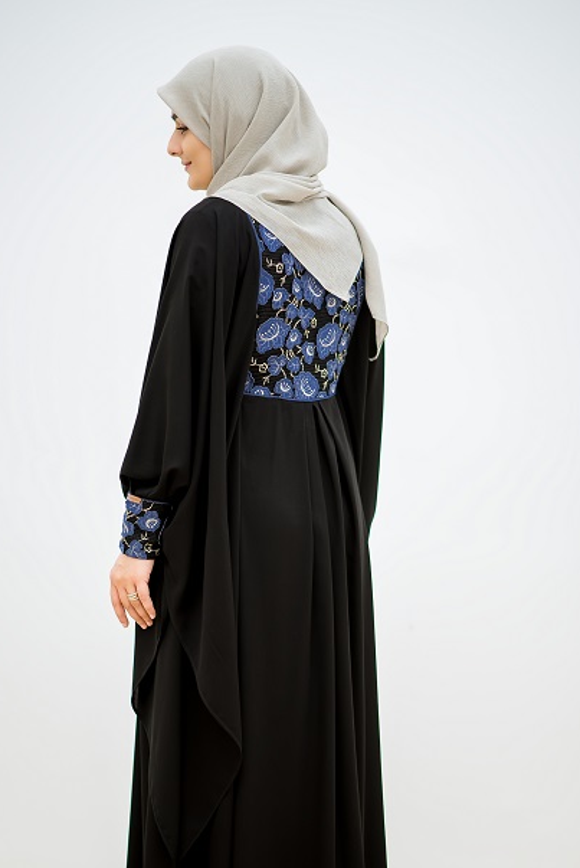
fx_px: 2605
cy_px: 550
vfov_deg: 18.9
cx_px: 256
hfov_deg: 12.7
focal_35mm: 108
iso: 100
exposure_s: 1/250
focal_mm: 85
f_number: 1.8
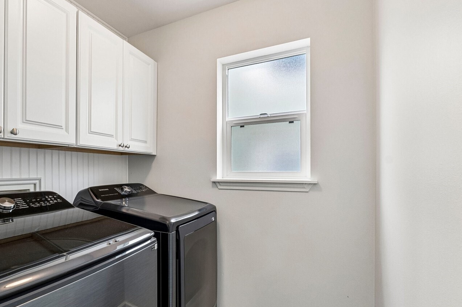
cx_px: 157
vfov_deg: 61.7
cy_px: 172
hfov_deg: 81.4
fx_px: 257
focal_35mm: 20
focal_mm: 10
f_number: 9
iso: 250
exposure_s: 1/2.5
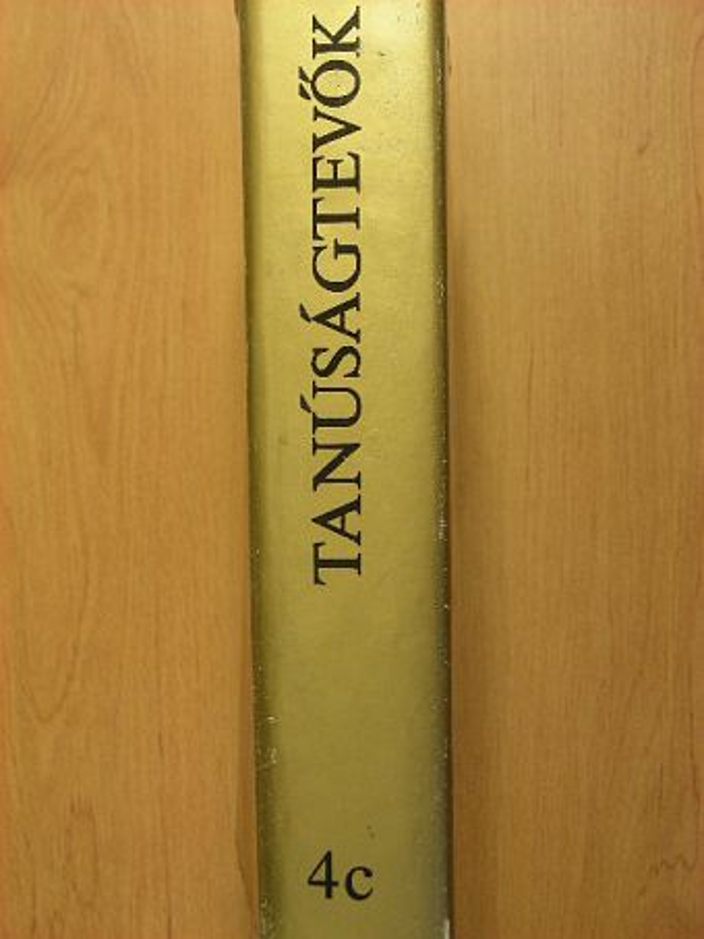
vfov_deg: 39.6
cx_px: 352
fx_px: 1301
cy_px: 470
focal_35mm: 48
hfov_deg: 30.3
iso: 115
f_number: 3.5
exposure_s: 1/30
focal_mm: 8
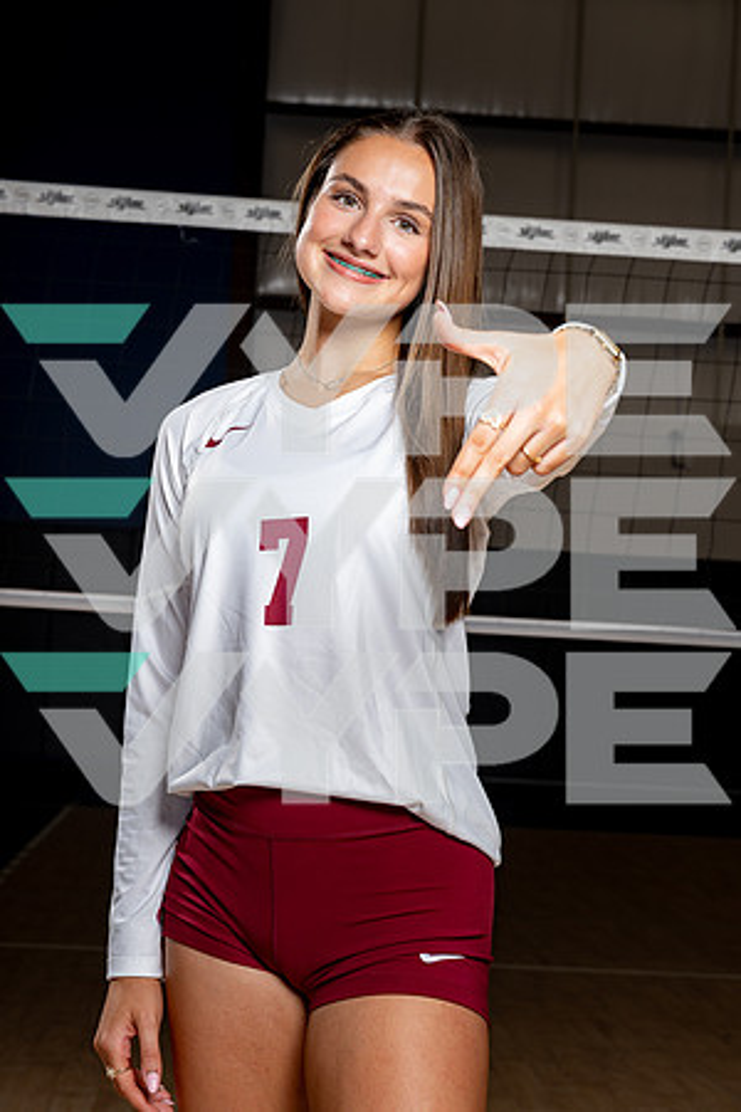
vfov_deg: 29.2
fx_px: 2130
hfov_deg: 19.7
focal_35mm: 69
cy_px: 556
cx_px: 370
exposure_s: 1/250
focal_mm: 69
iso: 100
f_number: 8
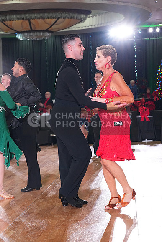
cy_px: 121
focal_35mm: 70
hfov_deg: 19.5
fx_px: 472
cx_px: 81
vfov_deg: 28.8
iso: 5000
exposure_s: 1/320
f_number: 5.6
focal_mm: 70
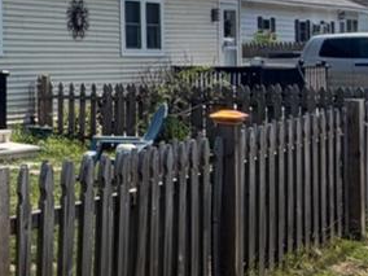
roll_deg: -1.1
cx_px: -360
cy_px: 66
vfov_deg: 20.5
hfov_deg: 18.5
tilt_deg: +0.2
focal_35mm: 71
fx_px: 755
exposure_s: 1/830
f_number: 2.2
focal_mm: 2.22
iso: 20
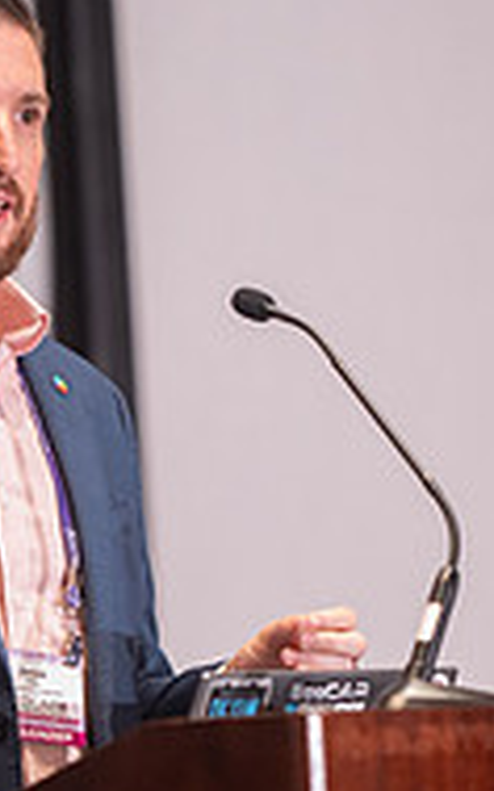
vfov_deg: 6.4
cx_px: 134
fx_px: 7049
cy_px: 552
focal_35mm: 327
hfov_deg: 4.0
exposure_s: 1/200
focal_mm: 135
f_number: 1.8
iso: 1600
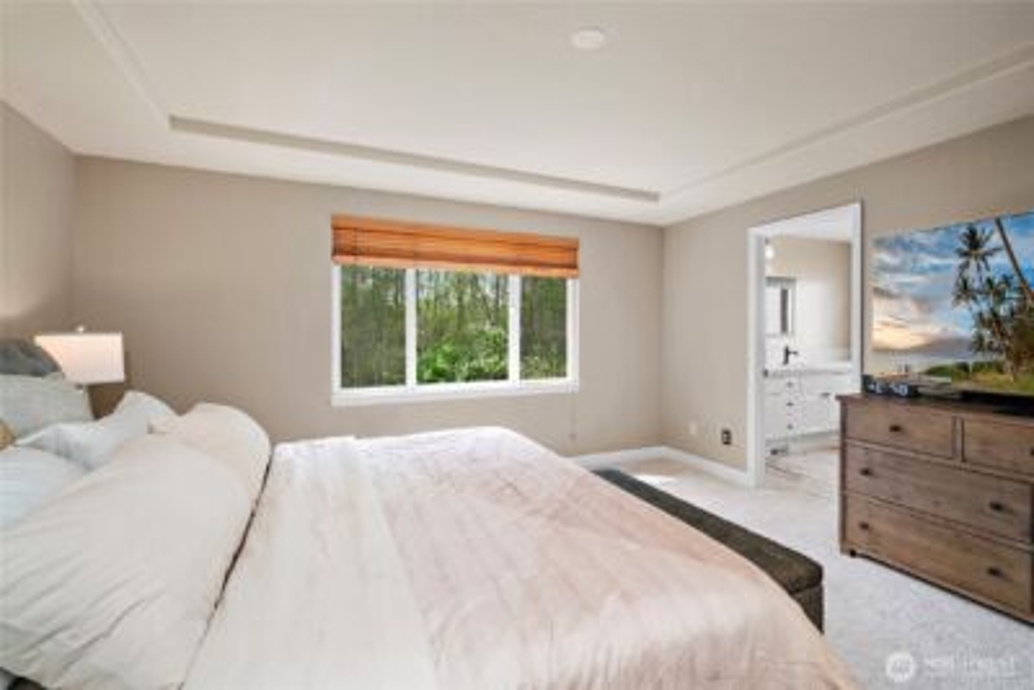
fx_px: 431
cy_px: 345
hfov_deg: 100.4
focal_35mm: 15
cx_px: 517
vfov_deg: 77.4
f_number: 8
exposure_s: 1/15
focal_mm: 15
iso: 320
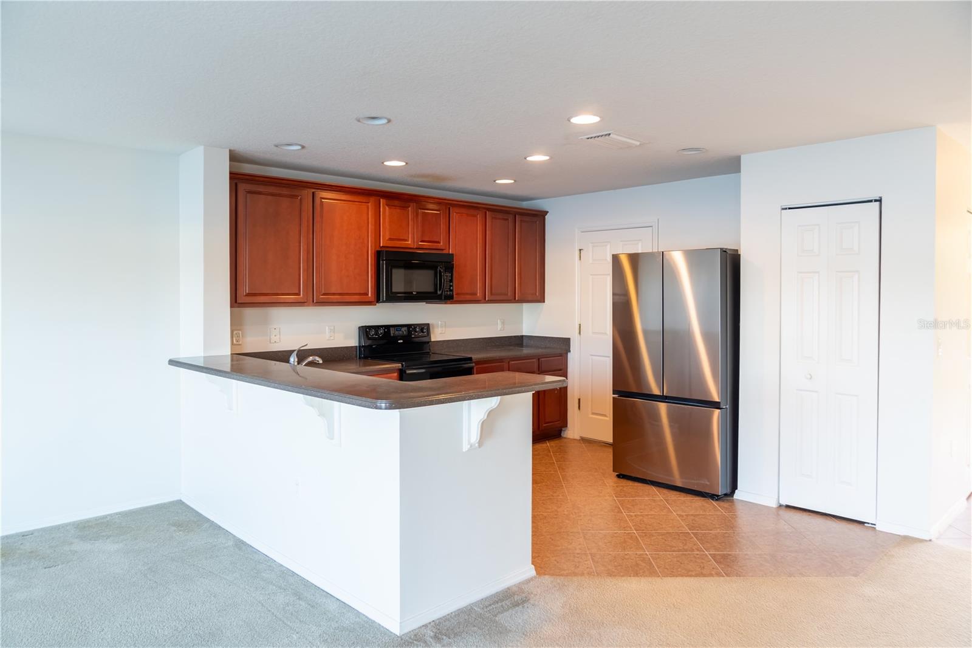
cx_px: 486
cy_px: 324
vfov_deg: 53.1
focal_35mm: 24
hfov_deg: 73.8
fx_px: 648
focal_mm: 24
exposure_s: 1/20
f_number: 2.8
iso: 160
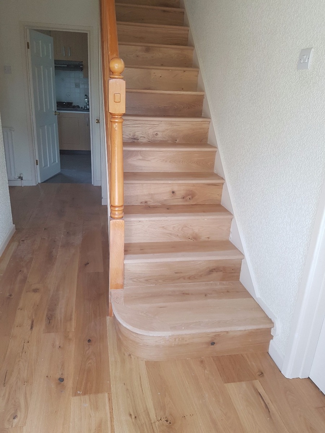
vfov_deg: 67.3
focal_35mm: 26
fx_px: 325
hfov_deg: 53.1
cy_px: 216
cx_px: 162
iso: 80
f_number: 1.7
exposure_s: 1/100
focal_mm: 4.2
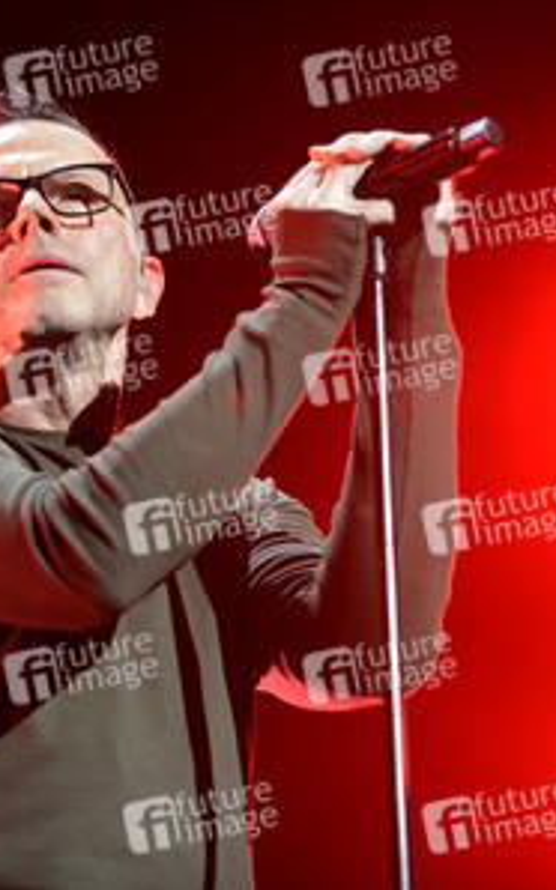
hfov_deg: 7.1
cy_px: 445
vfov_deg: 11.3
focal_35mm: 185
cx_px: 121
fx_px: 4490
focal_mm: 120
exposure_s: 1/200
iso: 800
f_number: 2.8
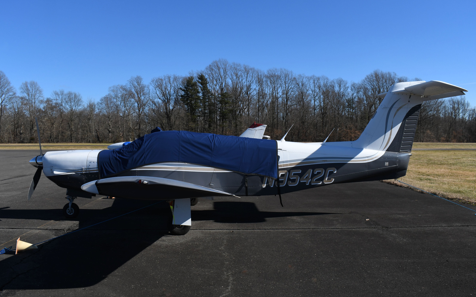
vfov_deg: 39.4
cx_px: 241
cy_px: 154
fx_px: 415
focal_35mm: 32
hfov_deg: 59.7
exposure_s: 1/1000
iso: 250
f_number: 9
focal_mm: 21
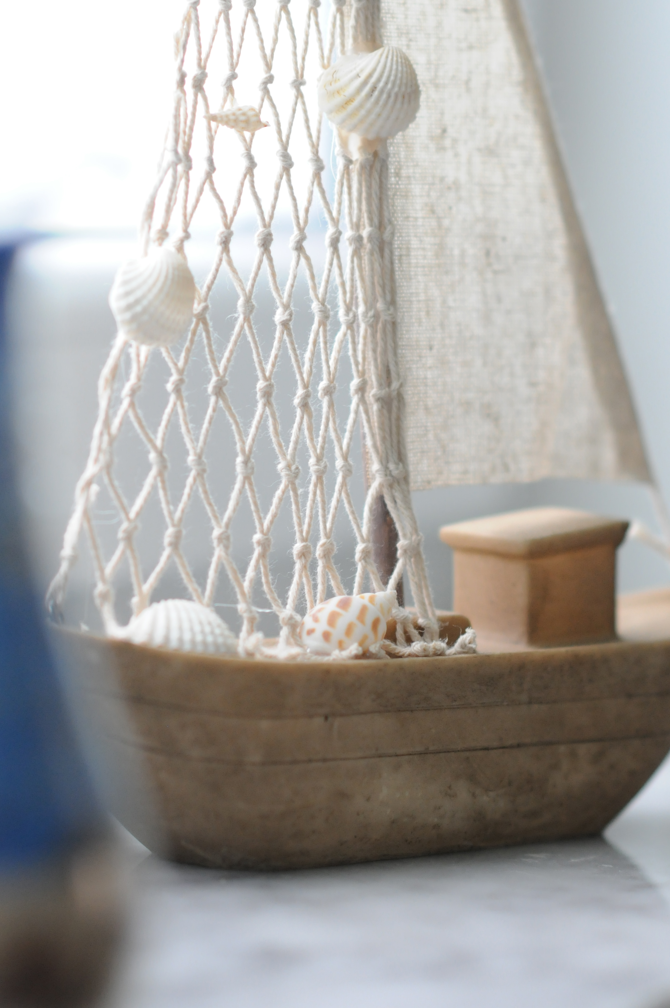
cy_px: 527
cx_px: 328
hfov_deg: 8.8
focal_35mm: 156
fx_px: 4354
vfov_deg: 13.2
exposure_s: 1/250
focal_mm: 85
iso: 800
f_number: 2.2
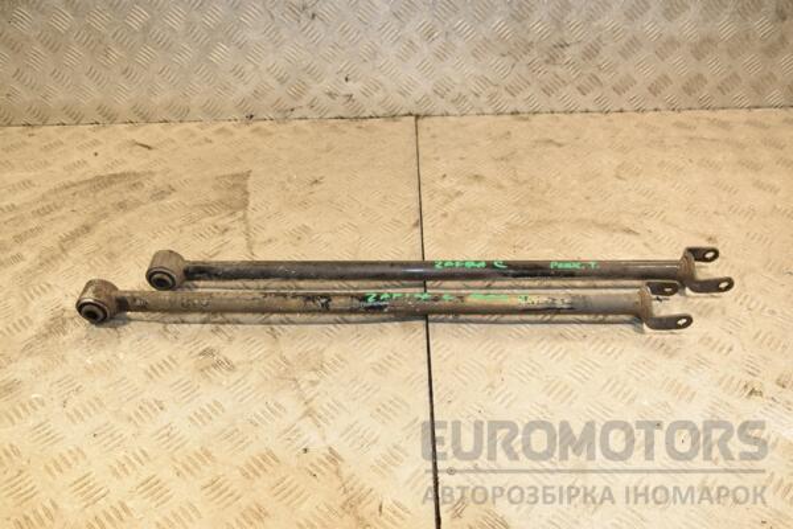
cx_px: 396
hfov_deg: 59.5
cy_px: 264
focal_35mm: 32
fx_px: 694
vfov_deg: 41.7
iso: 800
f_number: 5.6
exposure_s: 1/200
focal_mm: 21
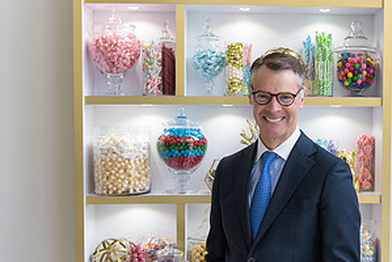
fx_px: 676
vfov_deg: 21.9
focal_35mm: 62
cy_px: 159
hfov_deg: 31.9
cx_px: 284
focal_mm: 32
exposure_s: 1/250
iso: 800
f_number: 3.2
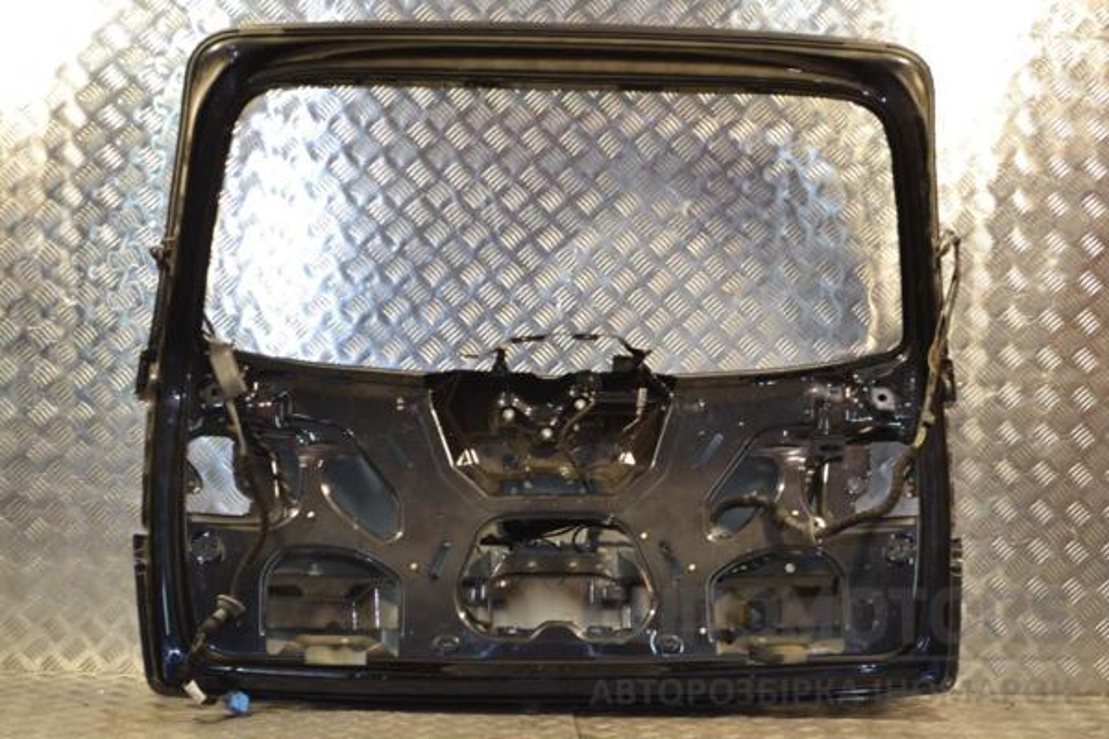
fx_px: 2541
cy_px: 370
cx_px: 554
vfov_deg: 16.6
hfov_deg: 24.6
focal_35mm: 82
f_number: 5.6
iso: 640
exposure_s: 1/60
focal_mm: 55
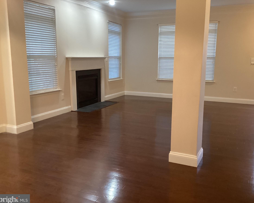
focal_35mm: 33
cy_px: 102
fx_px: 248
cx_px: 135
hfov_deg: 54.2
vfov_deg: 44.5
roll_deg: -0.9
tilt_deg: -11.8
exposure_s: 1/60
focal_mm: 3.3
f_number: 2.4
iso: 320
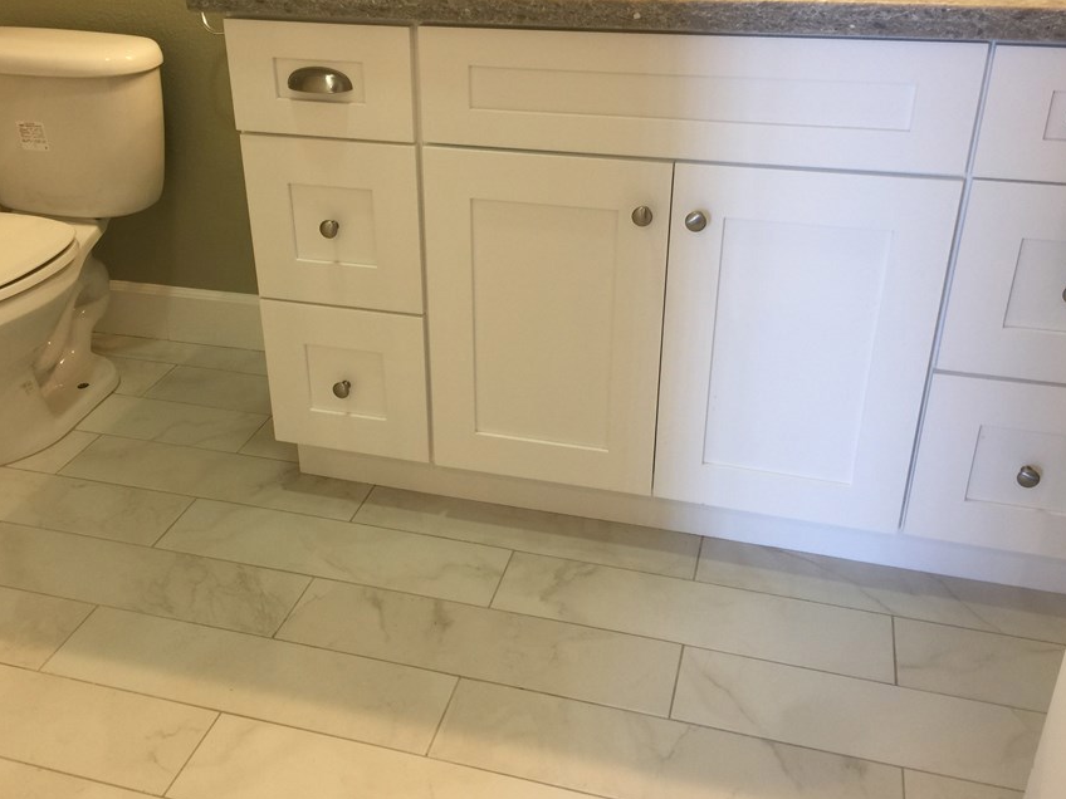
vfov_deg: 40.7
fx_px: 1078
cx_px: 478
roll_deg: +0.2
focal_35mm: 35
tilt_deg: -27.1
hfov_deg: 52.5
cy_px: 361
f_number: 2.2
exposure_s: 1/15
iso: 32
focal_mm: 4.15
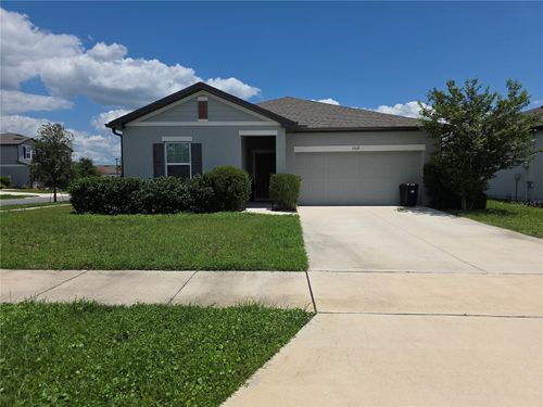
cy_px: 204
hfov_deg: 73.9
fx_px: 361
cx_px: 272
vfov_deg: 58.9
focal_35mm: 23
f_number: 1.7
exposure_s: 1/1809
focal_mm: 6.3
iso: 12
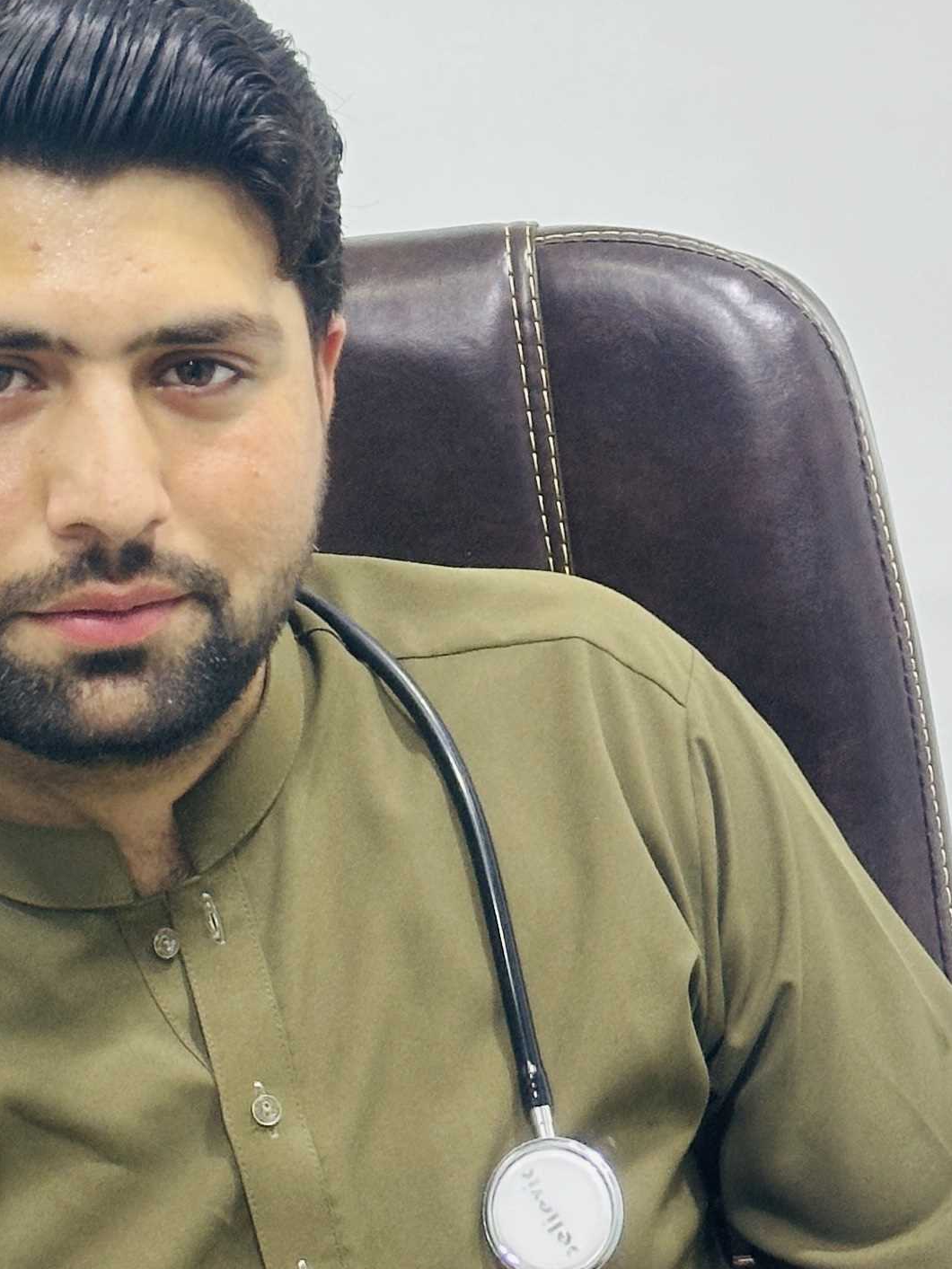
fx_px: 5023
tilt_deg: -3.8
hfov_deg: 10.8
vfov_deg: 14.4
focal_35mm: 137
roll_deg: +5.0
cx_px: 149
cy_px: 364
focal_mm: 6.86
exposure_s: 1/33
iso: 200
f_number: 1.78
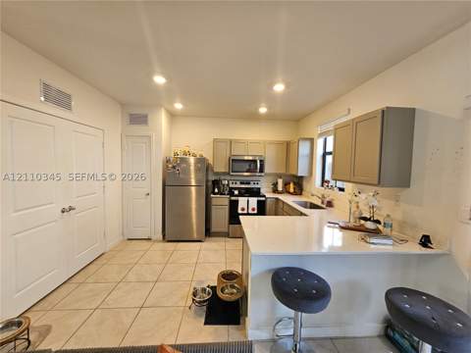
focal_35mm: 13
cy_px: 176
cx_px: 236
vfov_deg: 89.9
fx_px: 177
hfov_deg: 106.2
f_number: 2.2
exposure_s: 1/60
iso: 125
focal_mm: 2.2
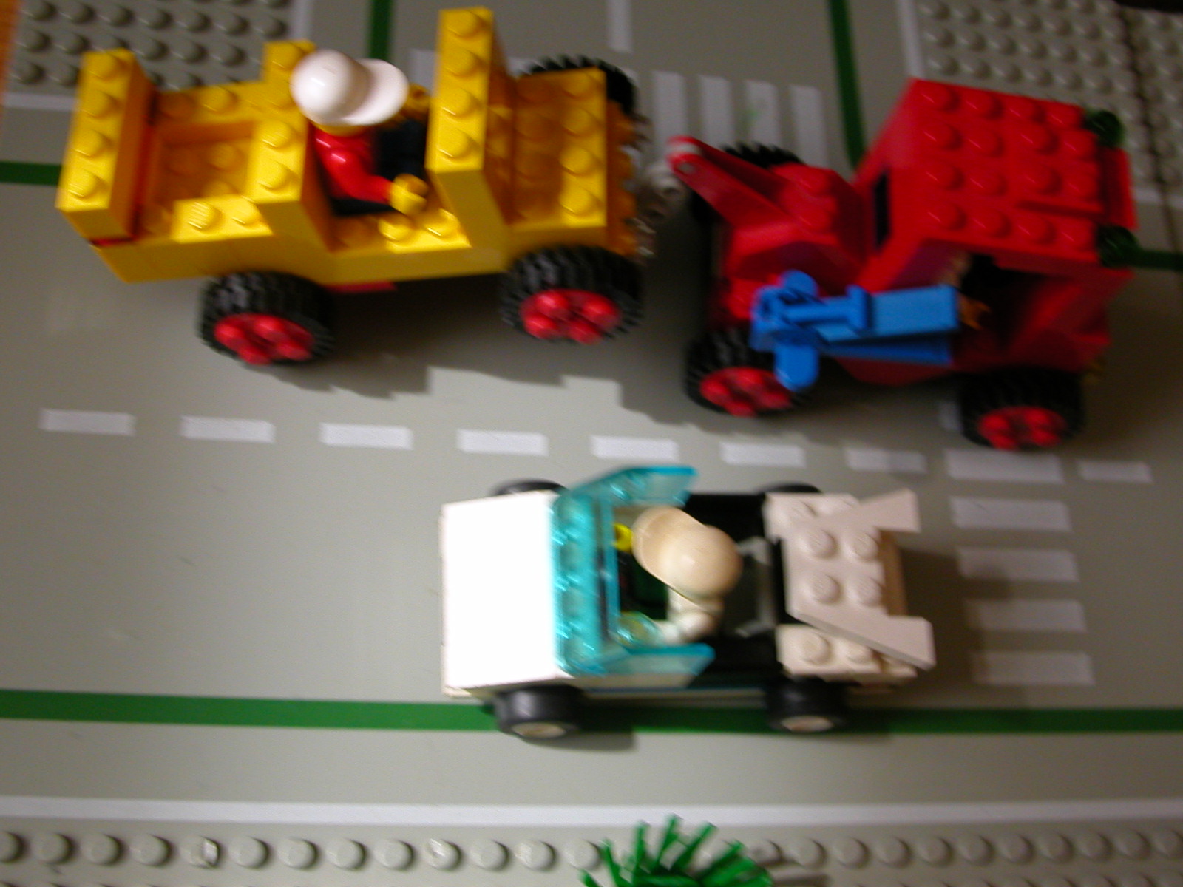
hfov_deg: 43.9
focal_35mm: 43
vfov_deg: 33.6
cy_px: 444
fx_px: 1470
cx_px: 592
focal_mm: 6.6
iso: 100
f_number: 2.9
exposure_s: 1/30.9
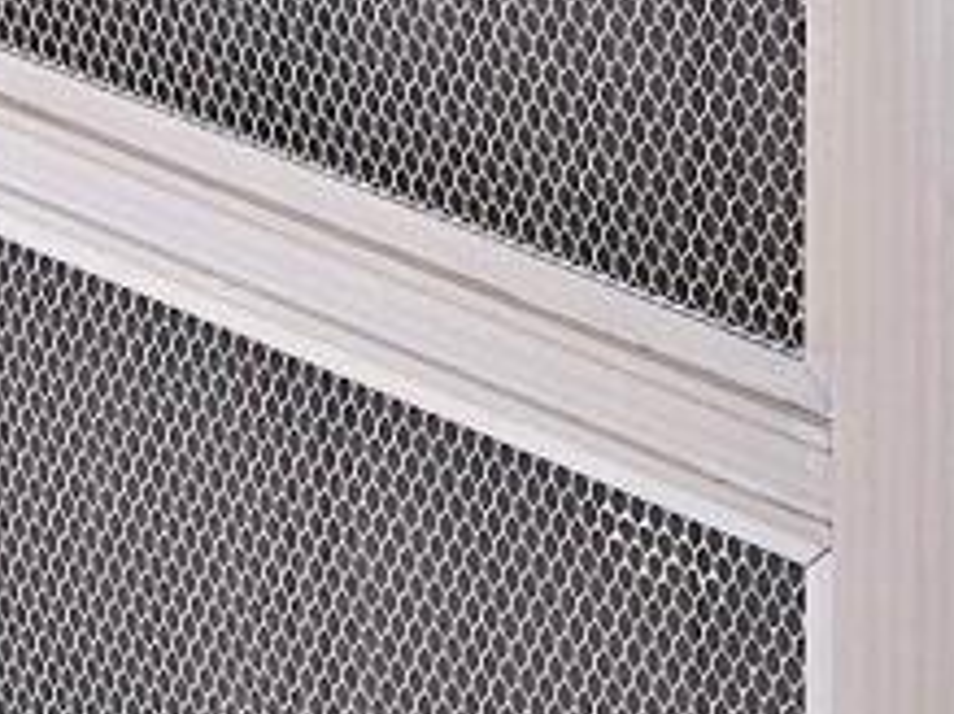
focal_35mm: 210
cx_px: 274
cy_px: -1228
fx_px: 5784
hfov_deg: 9.4
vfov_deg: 6.6
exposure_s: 1/1096
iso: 50
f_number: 1.8
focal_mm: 5.4
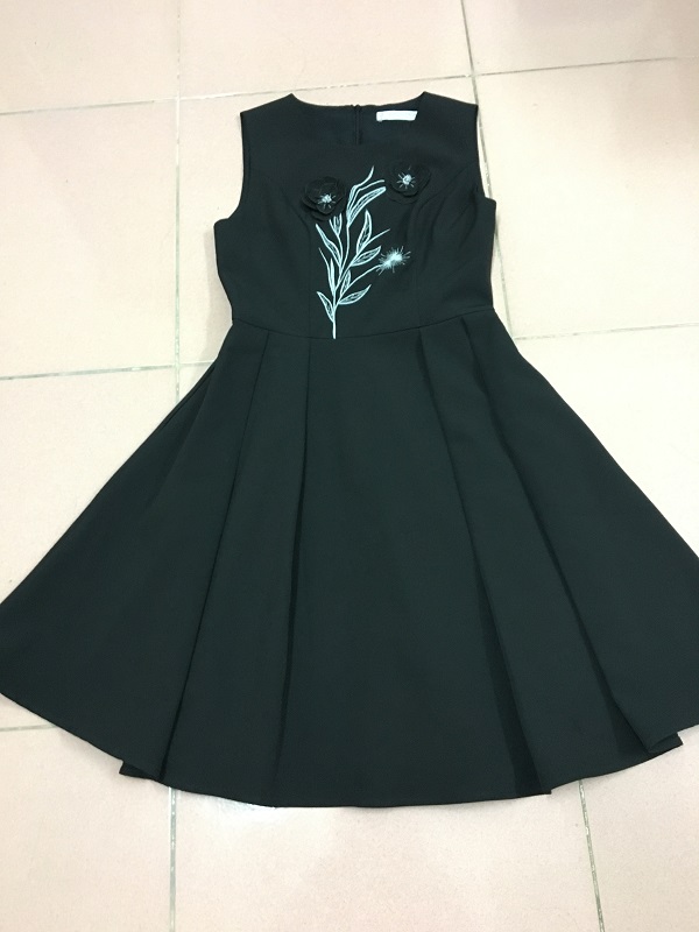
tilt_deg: -71.7
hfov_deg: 48.2
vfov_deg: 61.7
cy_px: 466
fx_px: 781
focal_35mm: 29
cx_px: 350
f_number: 2.2
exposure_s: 1/17
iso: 400
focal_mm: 4.15
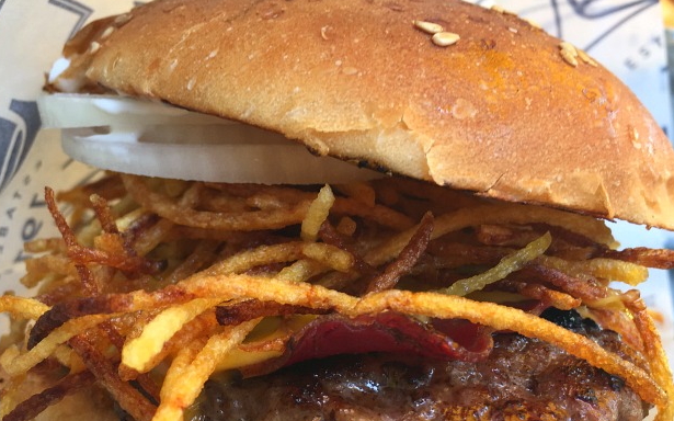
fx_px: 735
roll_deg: +2.8
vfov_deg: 31.8
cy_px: 273
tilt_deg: -18.5
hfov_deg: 49.3
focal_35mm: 40
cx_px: 339
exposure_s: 1/100
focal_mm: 4.15
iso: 25
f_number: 2.2
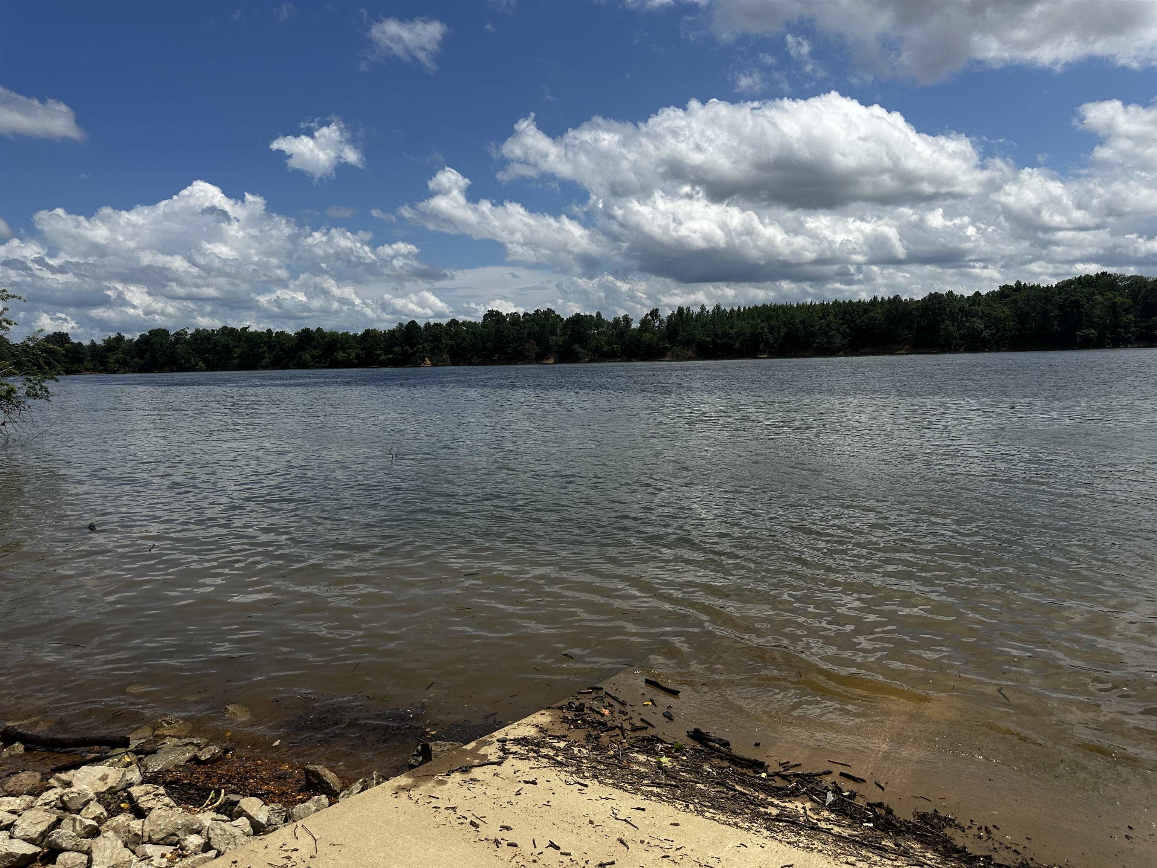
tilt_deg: -5.0
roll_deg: +2.0
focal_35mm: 24
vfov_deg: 56.8
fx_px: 802
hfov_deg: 71.6
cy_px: 434
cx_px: 578
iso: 80
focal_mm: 6.86
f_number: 1.78
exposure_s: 1/8929
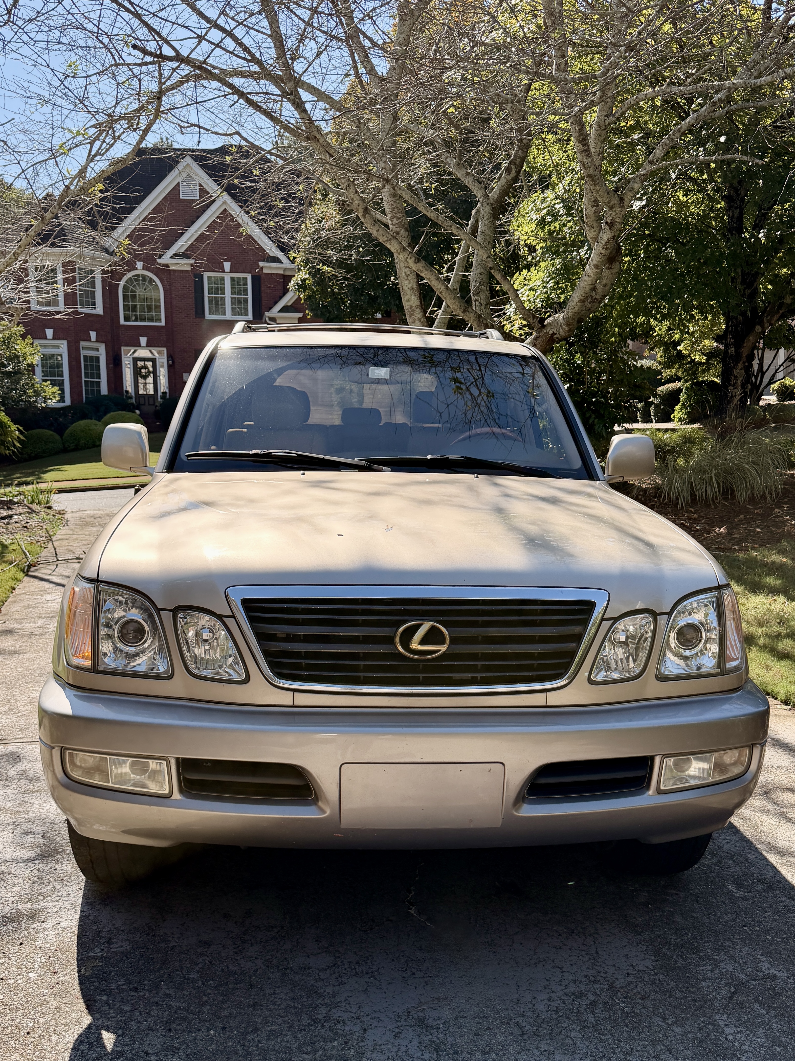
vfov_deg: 71.6
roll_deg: +0.0
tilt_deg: -10.2
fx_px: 735
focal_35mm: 24
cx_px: 398
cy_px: 530
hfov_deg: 56.8
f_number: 1.78
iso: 100
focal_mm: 6.76
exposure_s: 1/2370
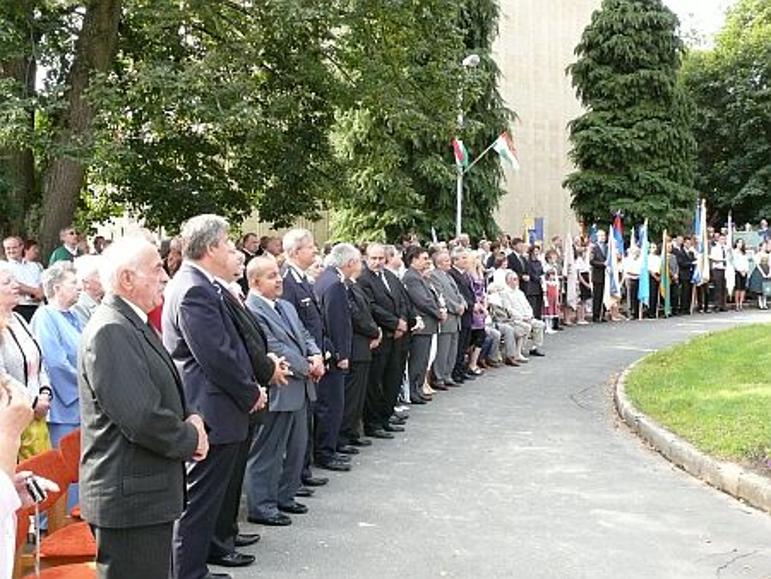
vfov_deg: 40.7
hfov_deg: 52.6
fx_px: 780
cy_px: 290
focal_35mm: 35
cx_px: 386
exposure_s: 1/250
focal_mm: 7.4
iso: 400
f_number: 5
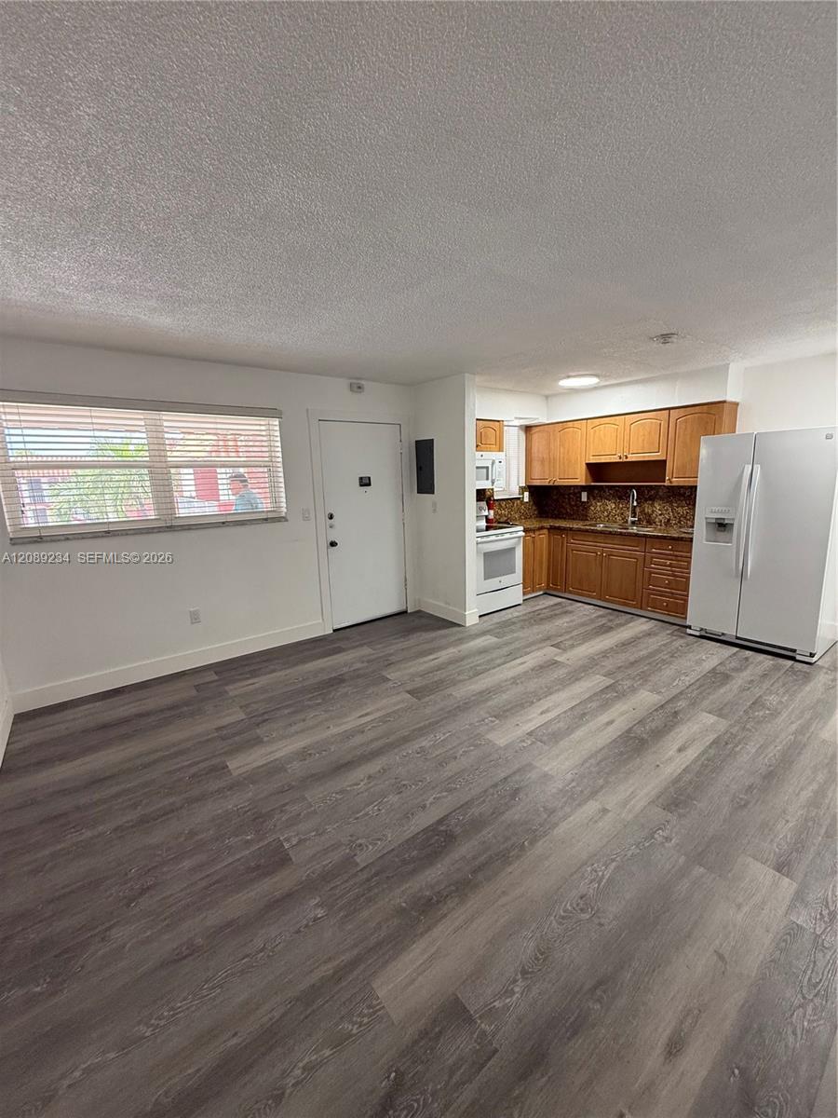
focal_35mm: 14
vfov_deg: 102.1
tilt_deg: -10.1
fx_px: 452
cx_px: 419
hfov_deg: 85.7
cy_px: 559
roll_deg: +1.3
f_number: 2.2
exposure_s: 1/120
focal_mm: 2.22
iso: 250
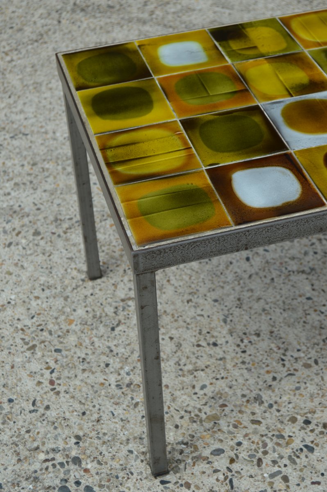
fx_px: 860
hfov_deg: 21.5
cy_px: 246
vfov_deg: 31.9
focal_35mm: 63
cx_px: 164
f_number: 7.1
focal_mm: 42
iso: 100
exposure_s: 1/250
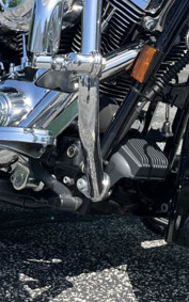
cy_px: -17
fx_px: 857
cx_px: 162
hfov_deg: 12.5
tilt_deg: -2.6
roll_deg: -0.9
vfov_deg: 19.3
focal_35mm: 104
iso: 50
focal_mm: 5.1
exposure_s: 1/1212
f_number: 1.6
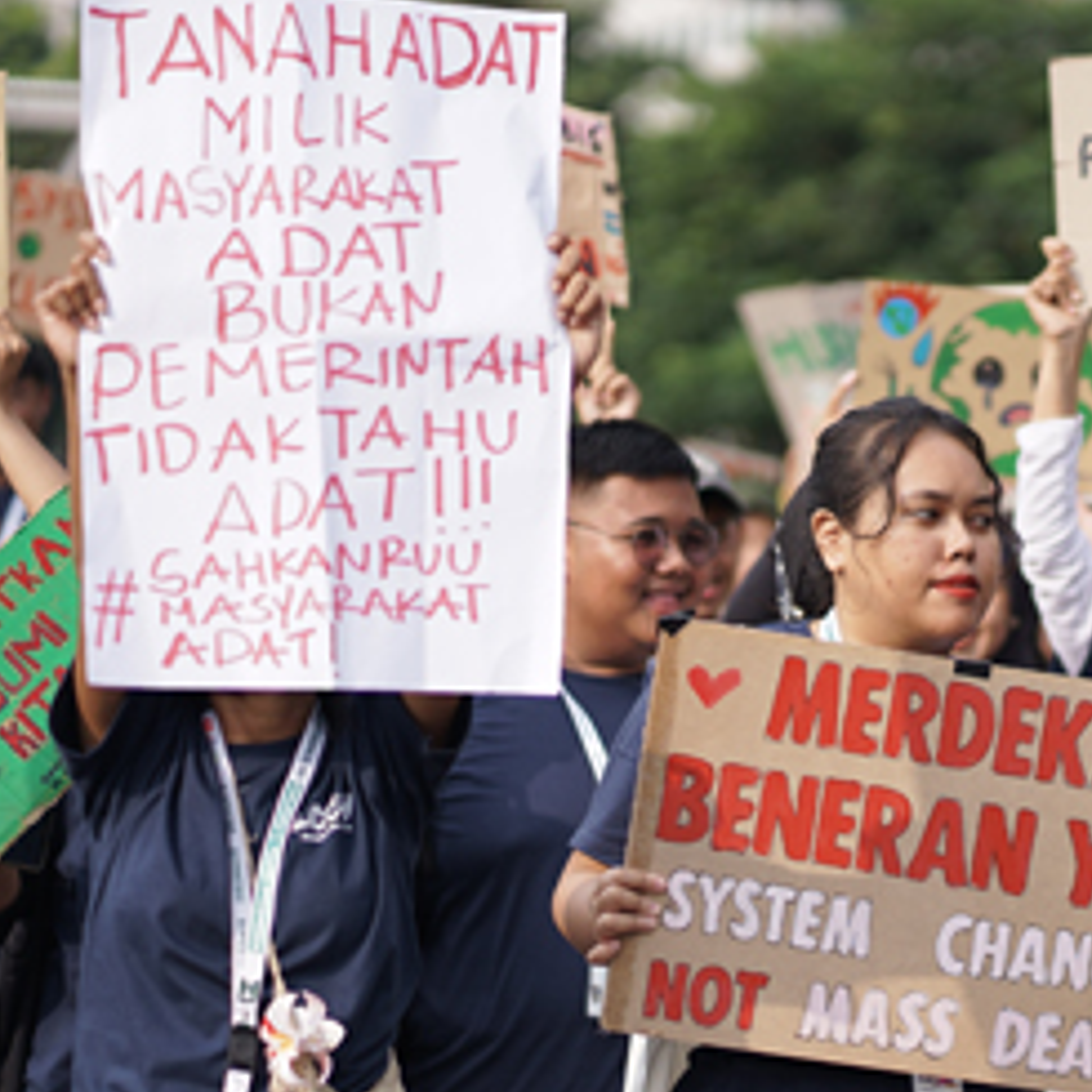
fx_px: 6317
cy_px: 744
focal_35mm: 177
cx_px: 1016
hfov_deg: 9.8
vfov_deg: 9.9
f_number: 1.8
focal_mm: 85
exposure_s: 1/2000
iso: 160
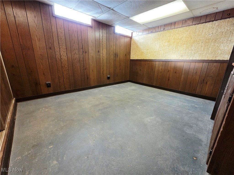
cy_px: 88
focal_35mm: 13
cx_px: 117
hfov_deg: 106.2
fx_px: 88
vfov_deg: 89.9
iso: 500
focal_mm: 2.2
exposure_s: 1/60.2
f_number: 2.2
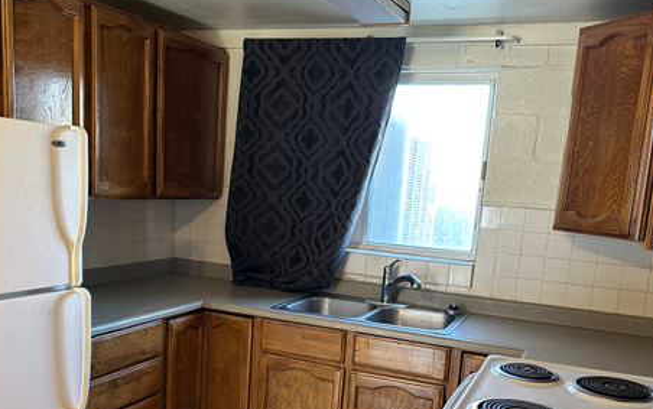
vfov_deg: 34.7
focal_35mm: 36
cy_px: 303
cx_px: 328
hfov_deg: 54.0
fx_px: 641
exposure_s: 1/60
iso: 160
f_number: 1.78
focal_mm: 6.86
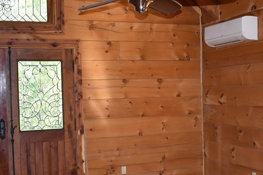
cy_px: 101
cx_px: 154
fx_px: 431
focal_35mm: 59
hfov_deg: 33.9
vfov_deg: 23.0
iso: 800
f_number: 4
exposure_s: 1/200
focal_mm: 20
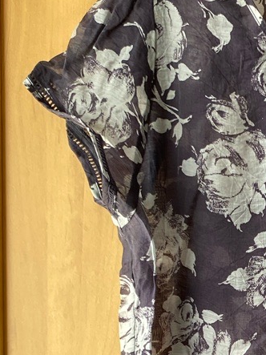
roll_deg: -0.1
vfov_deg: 19.7
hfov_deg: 14.6
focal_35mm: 94
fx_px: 964
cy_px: 420
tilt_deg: -5.6
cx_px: 398
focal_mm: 4.25
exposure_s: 1/122
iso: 50
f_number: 1.8
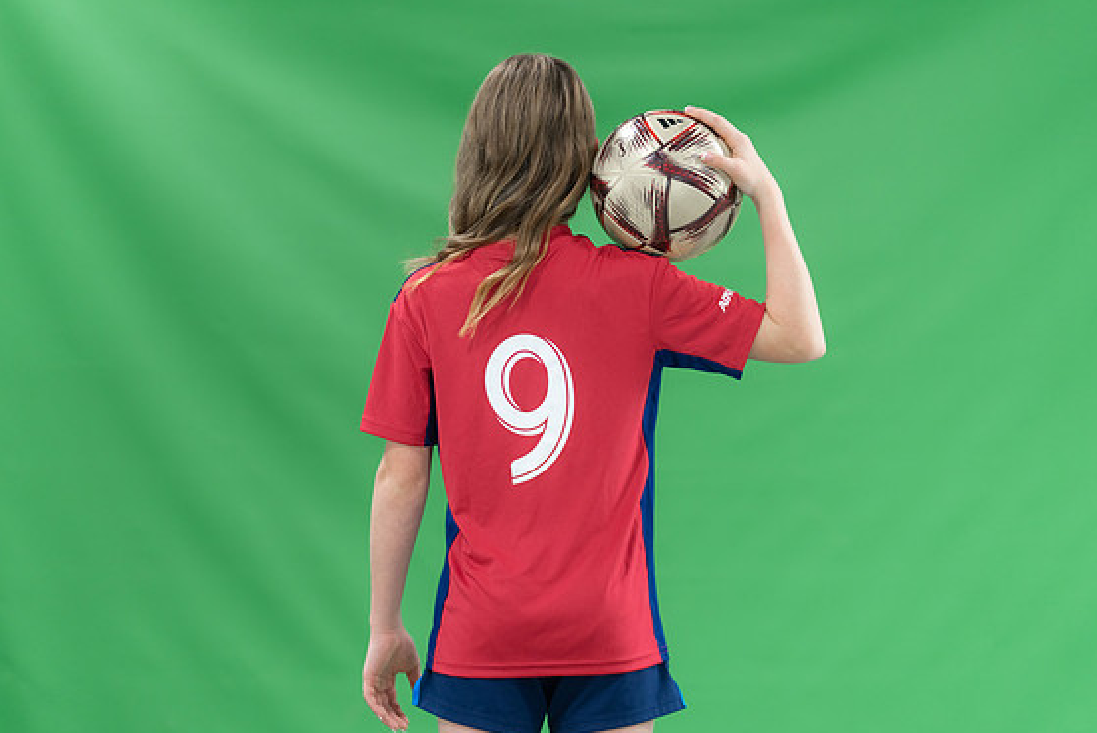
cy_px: 375
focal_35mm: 135
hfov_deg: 15.2
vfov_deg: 10.2
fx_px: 4116
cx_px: 541
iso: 1000
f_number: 2.8
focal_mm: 129
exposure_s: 1/250
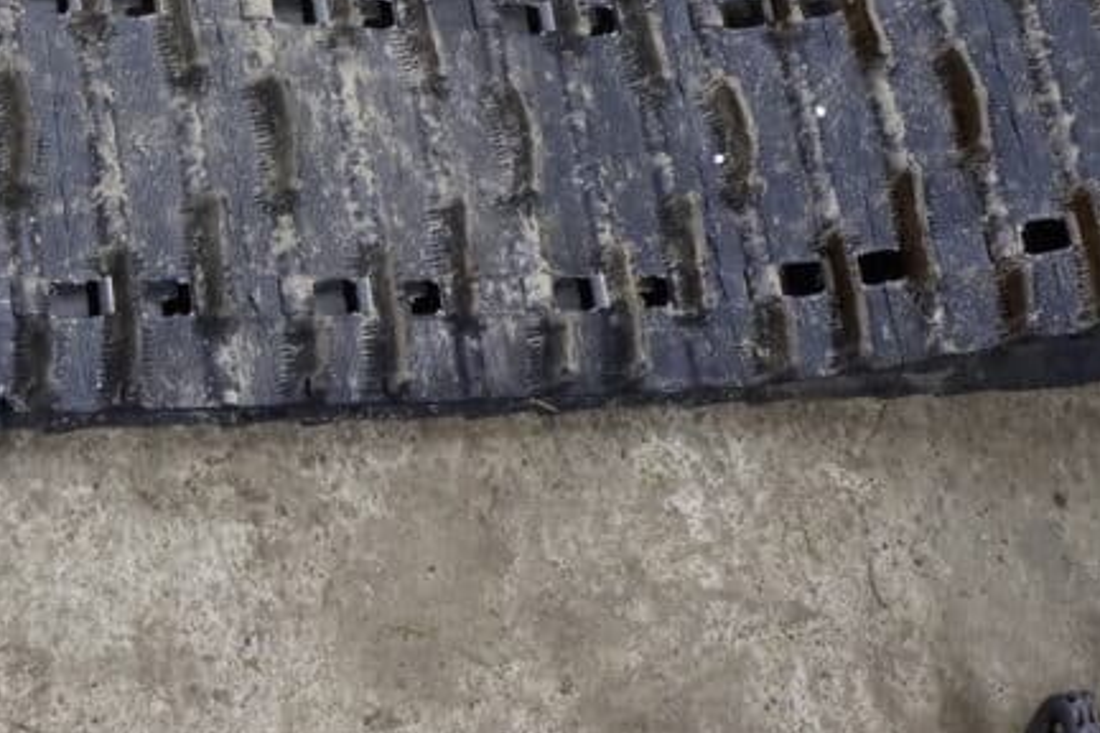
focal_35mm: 64
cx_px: 275
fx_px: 1955
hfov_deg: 30.9
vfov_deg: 20.9
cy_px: 126
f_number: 5
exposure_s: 1/50
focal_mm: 18
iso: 3200
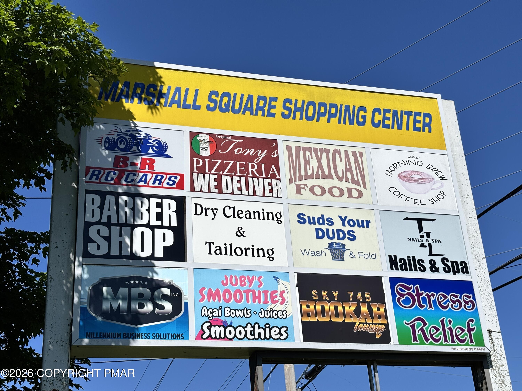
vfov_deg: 28.0
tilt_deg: +25.6
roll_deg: +3.5
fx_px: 784
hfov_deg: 36.8
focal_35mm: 52
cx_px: 261
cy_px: 196
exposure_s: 1/5348
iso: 40
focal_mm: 5.96
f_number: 1.6
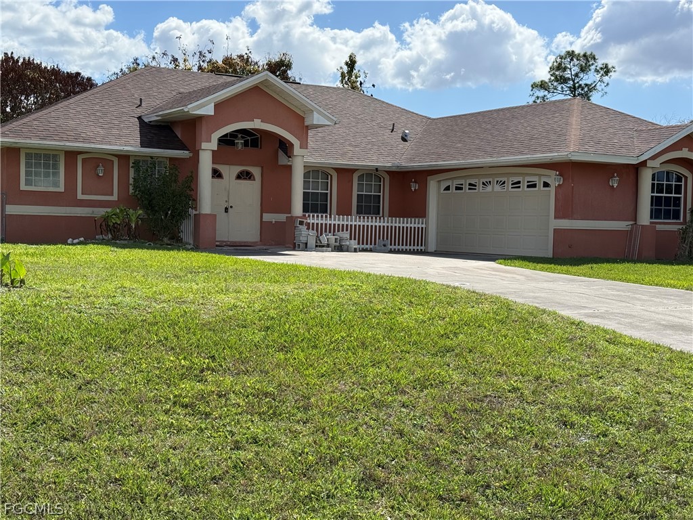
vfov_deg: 30.3
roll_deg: -1.4
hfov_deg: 39.7
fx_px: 961
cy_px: 260
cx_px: 346
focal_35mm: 48
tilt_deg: -2.5
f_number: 1.78
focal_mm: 6.76
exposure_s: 1/5587
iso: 100
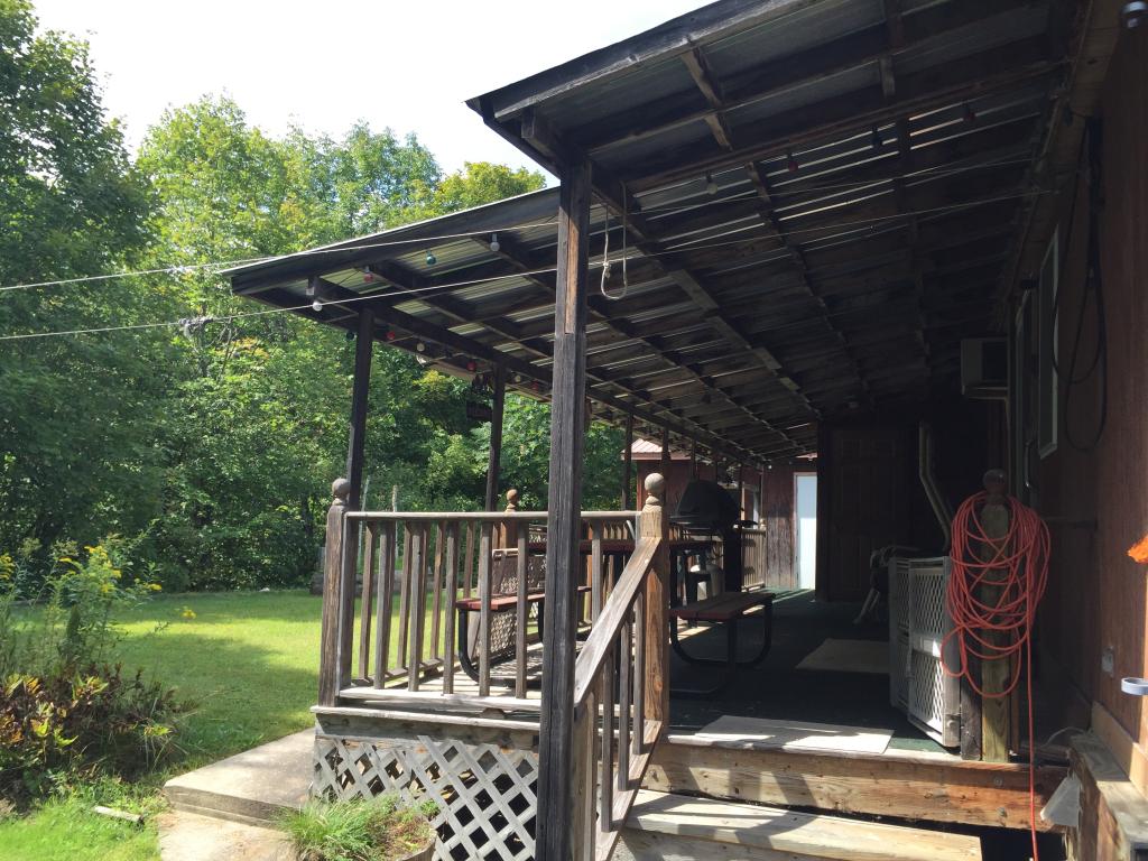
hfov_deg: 61.7
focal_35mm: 29
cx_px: 574
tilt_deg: +5.2
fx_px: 962
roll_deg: -2.2
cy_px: 430
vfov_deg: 48.2
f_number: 2.2
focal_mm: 4.15
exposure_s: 1/514
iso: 32
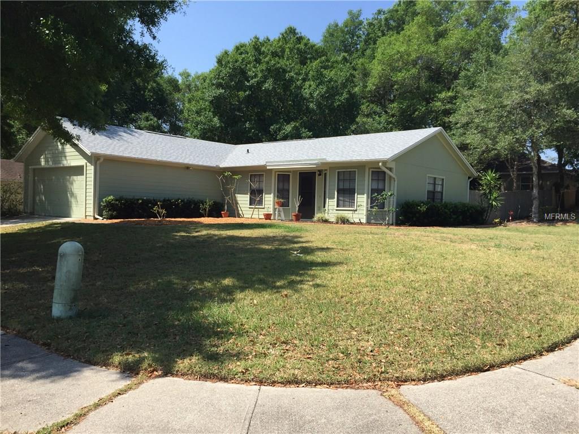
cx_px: 290
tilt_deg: -0.9
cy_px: 217
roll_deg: -1.9
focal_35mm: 29
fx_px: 485
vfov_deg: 48.2
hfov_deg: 61.7
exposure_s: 1/1464
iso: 32
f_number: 2.2
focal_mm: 4.15
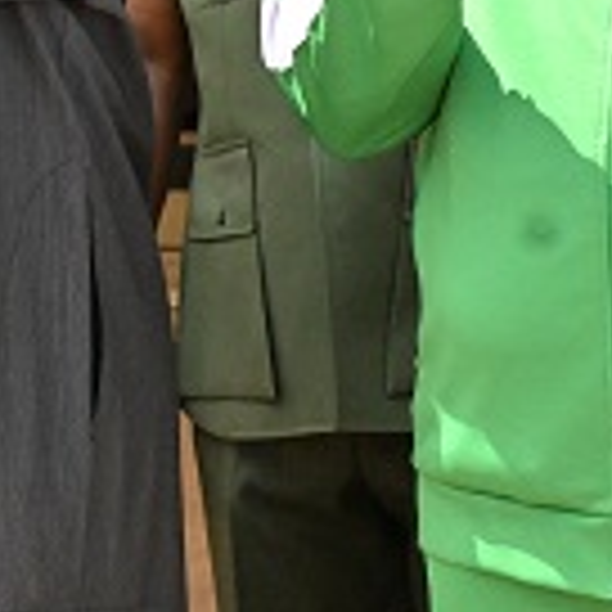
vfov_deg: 9.5
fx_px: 3580
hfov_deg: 9.6
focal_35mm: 179
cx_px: -130
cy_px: -340
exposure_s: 1/3200
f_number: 9
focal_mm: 44
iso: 6400
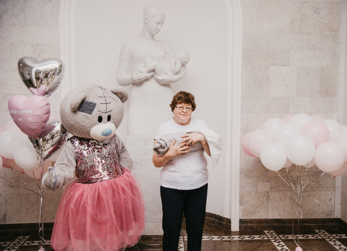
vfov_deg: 37.3
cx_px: 192
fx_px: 373
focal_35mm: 38
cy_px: 128
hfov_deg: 49.8
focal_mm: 35
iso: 320
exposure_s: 1/160
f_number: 4
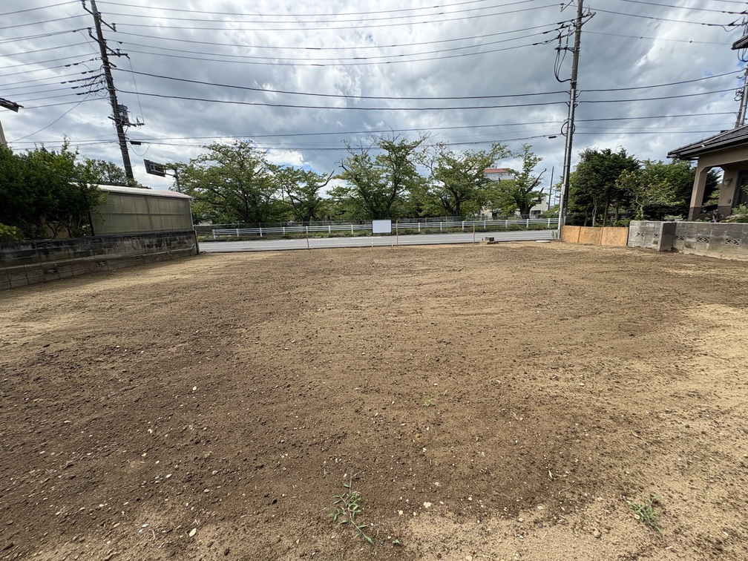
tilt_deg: -11.8
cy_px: 280
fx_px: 303
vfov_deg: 85.7
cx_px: 374
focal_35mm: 14
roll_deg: +2.6
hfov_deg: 102.1
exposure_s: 1/1236
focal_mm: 2.22
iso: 64
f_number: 2.2
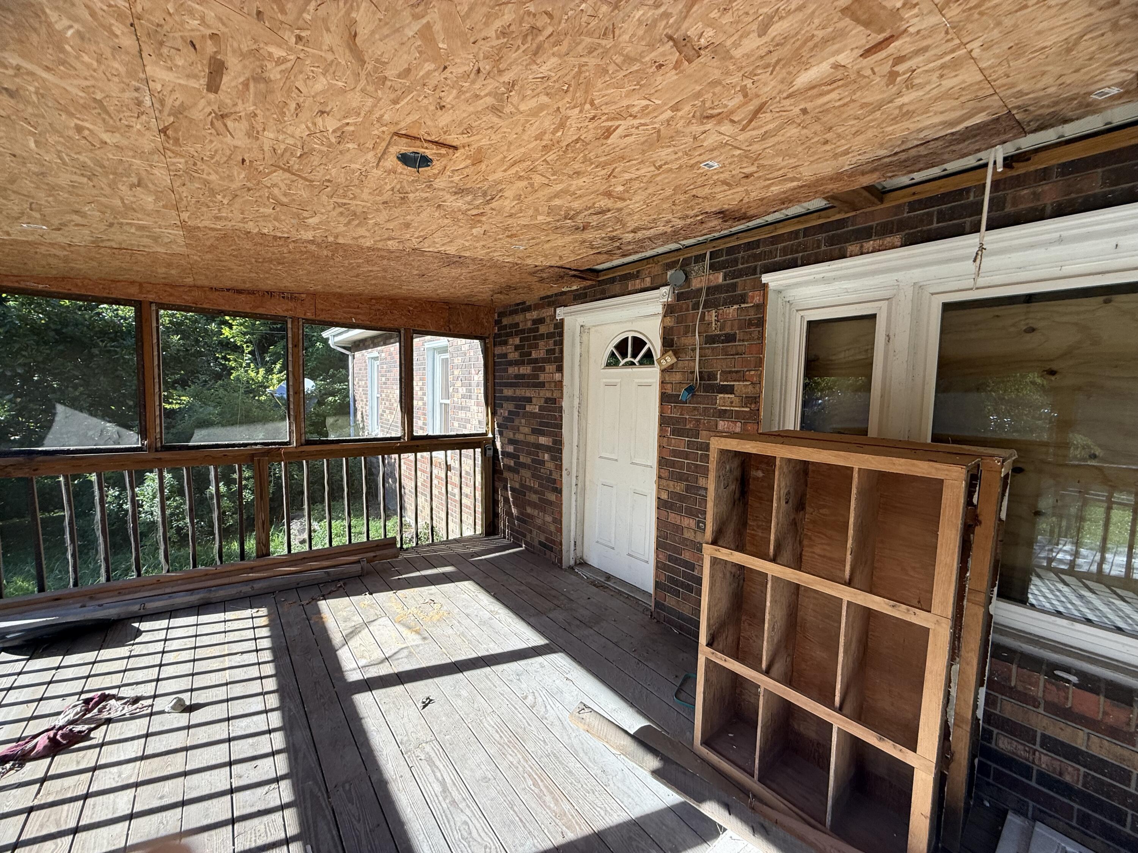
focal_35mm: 14
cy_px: 426
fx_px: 460
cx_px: 569
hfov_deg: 102.1
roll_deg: -1.7
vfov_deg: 85.7
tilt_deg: -3.9
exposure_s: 1/222
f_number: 2.2
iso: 64
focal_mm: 2.22
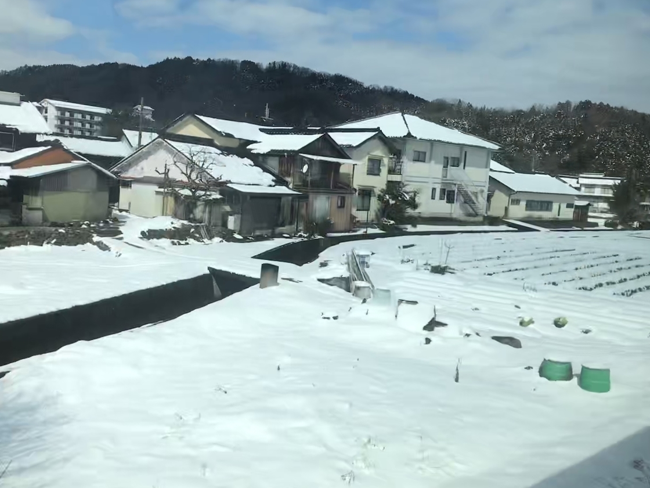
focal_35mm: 30
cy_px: 236
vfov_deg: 46.8
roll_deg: -4.3
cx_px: 310
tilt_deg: -3.1
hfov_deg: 59.9
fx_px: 563
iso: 25
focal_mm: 3.99
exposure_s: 1/5650
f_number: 1.8
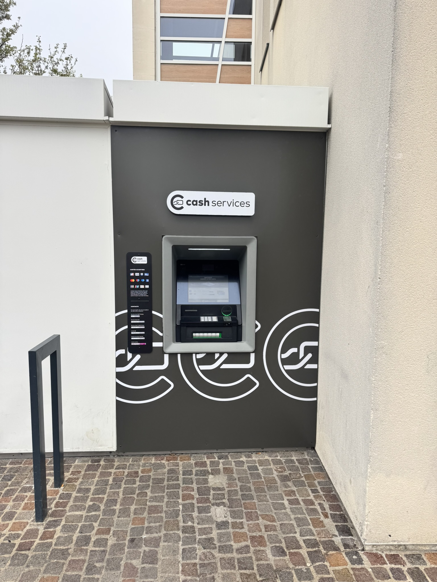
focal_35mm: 24
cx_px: 218
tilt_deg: -5.9
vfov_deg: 71.6
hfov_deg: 56.8
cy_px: 291
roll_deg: -1.4
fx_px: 404
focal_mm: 6.76
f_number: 1.78
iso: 80
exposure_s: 1/503
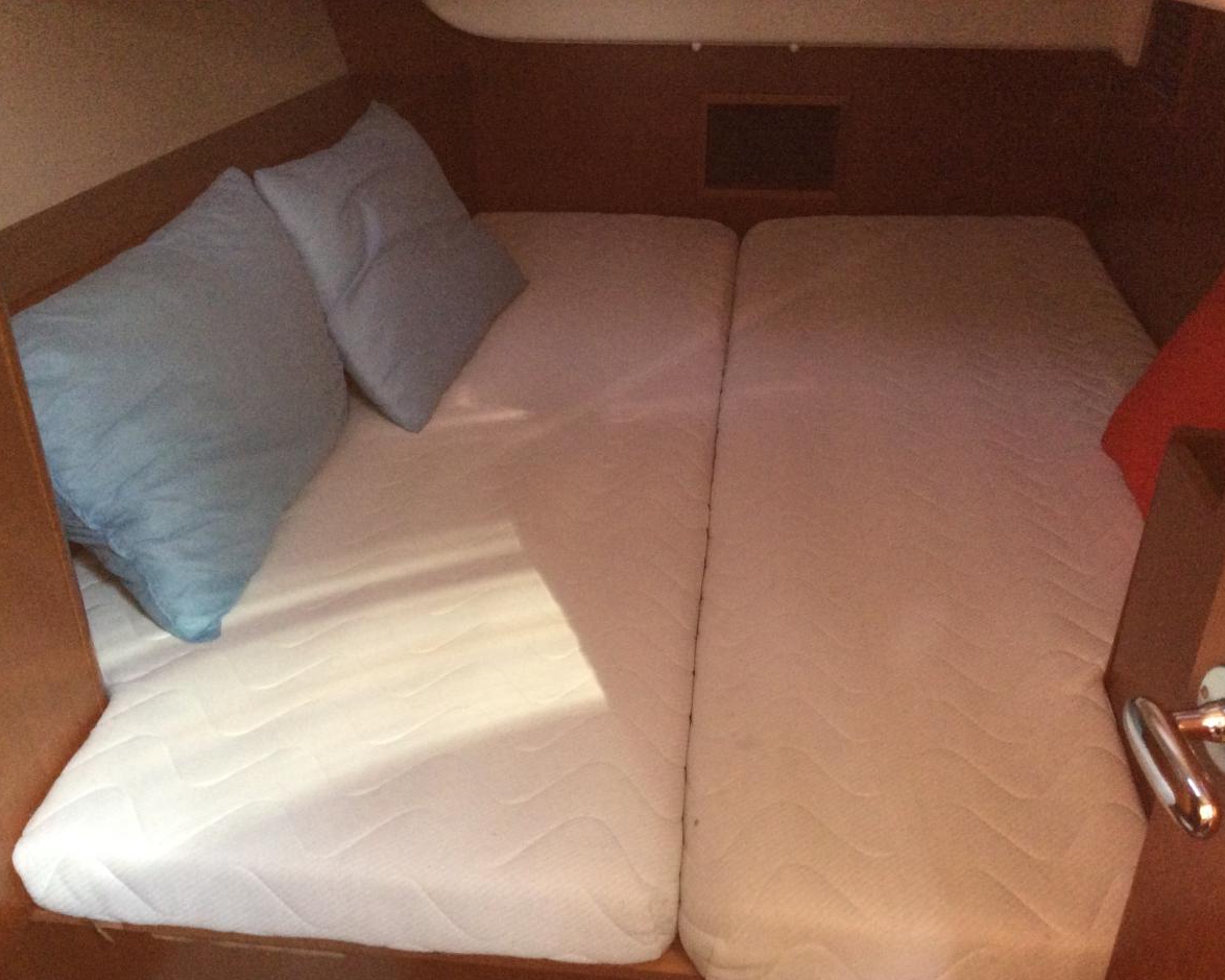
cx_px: 612
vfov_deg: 43.4
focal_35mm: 34
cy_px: 496
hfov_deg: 52.8
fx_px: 1233
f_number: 2.4
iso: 250
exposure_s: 1/25
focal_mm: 3.3
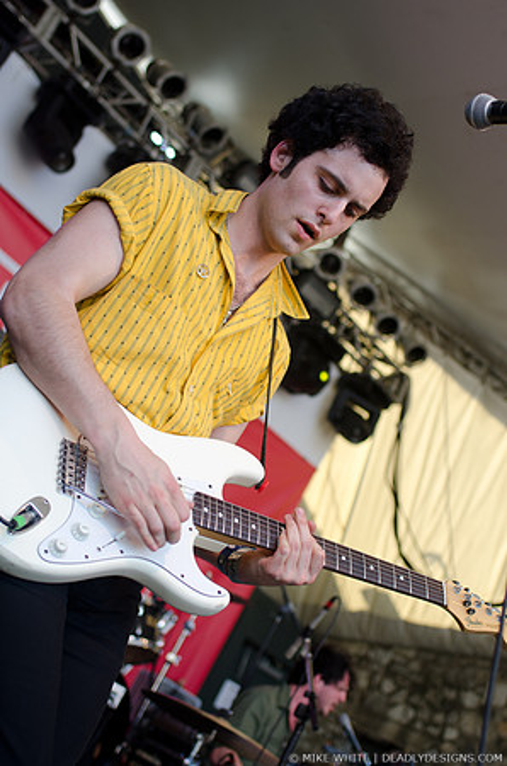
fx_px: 1114
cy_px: 383
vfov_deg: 37.9
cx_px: 254
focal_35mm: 52
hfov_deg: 25.6
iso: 125
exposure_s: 1/160
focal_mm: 35
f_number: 3.2
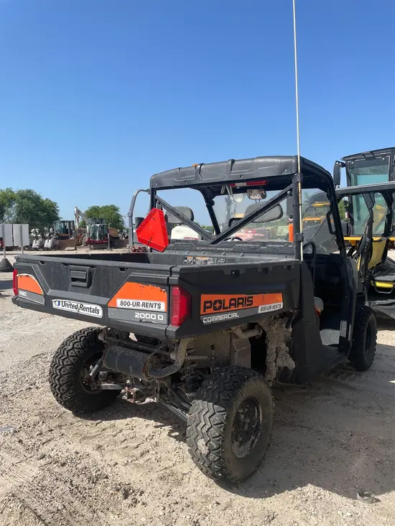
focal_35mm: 26
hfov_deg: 53.1
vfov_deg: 67.3
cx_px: 198
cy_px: 263
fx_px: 395
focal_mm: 4.2
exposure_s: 1/3040
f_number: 1.6
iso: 32
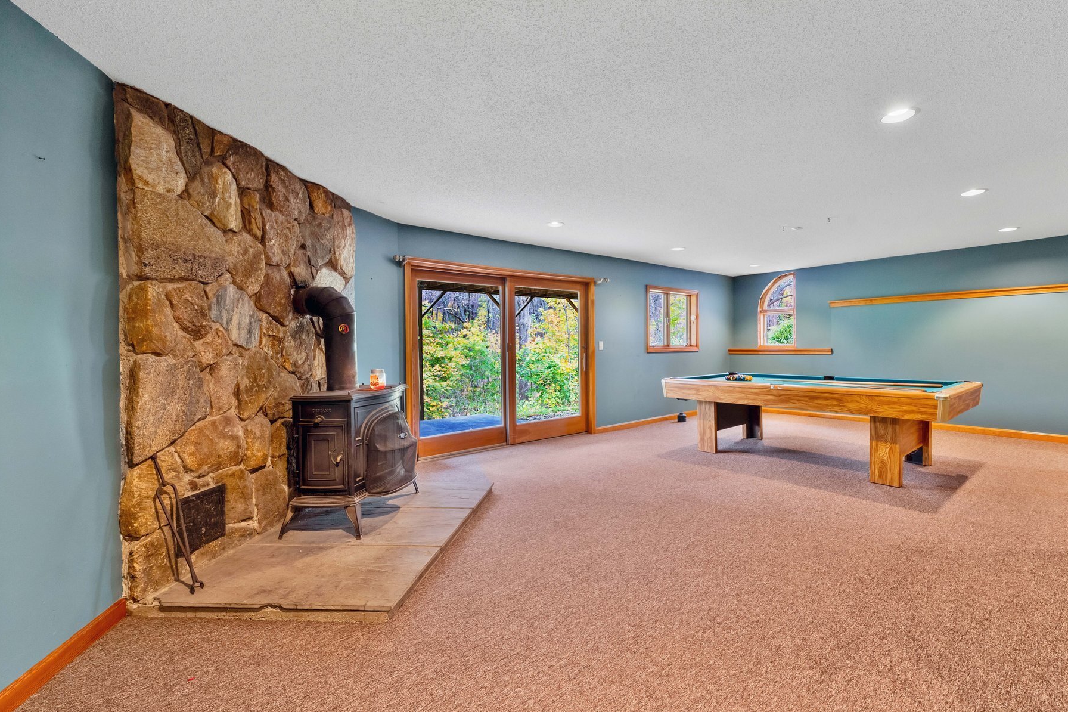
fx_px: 475
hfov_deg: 96.6
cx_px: 569
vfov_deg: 73.7
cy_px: 349
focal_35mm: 16
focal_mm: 14
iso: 640
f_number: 9
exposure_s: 1.6
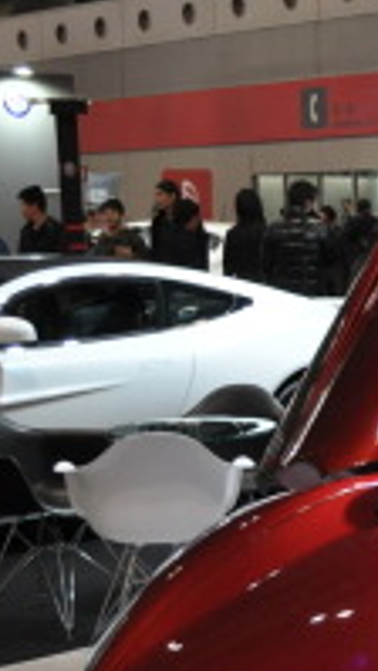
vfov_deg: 22.9
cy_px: 502
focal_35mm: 92
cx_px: 591
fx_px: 1639
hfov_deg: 12.4
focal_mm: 22
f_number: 3.8
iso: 800
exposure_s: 1/100
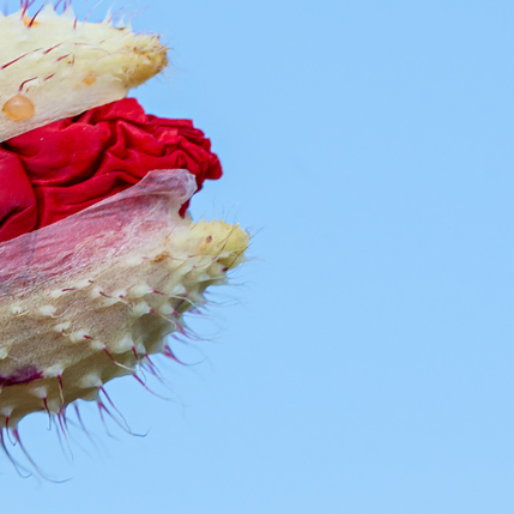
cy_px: 313
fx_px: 5393
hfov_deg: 5.4
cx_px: -139
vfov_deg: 5.5
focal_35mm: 321
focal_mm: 90
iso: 280
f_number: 14
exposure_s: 1/160
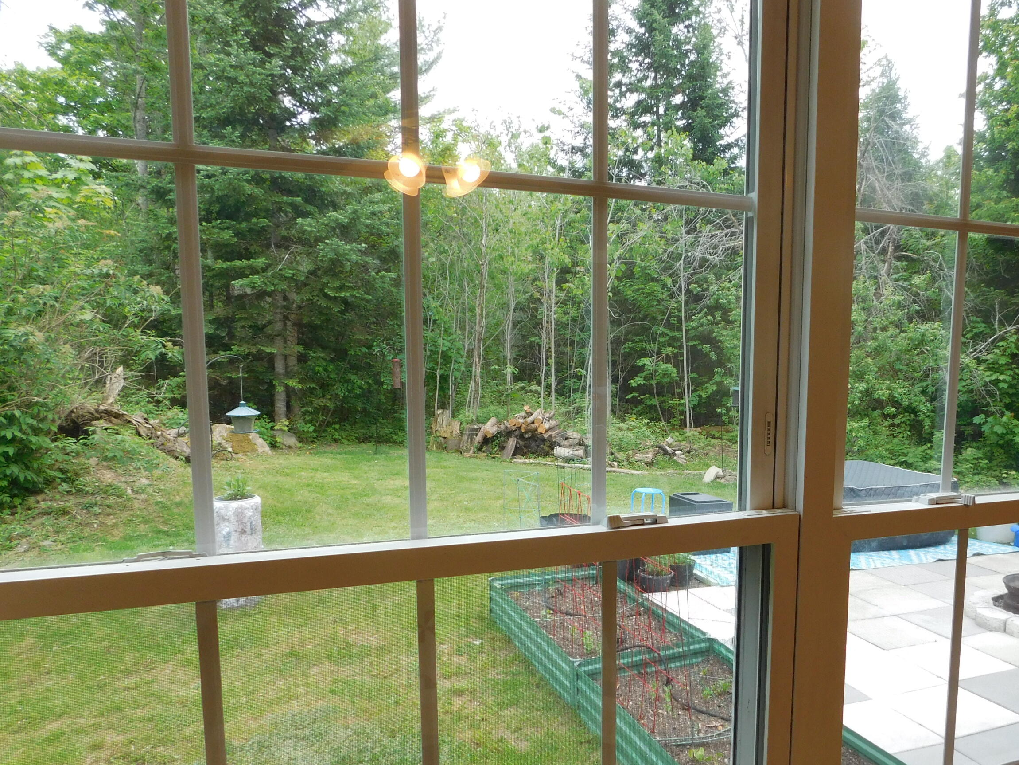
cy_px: 462
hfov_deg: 59.0
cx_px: 650
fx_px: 883
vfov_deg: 46.5
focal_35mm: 30
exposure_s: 1/80
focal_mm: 4
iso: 125
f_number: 3
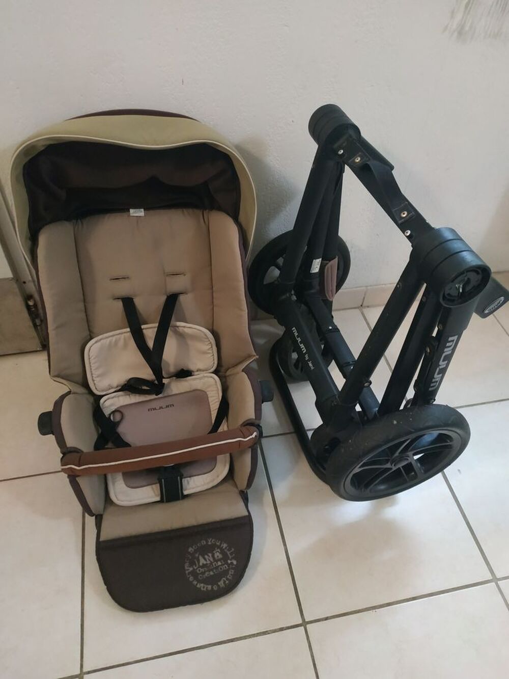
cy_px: 340
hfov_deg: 56.8
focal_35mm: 24
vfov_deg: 71.6
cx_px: 254
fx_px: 470
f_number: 1.9
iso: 1000
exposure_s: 1/20
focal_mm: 3.94
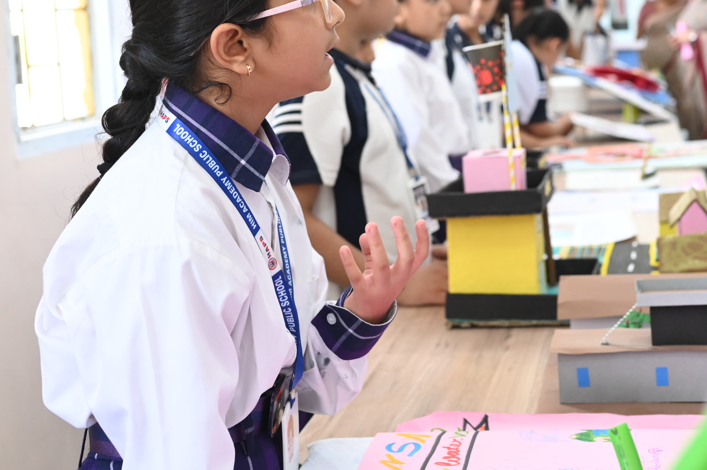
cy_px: 111
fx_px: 1295
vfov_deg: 20.4
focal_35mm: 66
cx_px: 514
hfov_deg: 30.1
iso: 1250
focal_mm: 35
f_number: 3.5
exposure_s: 1/200
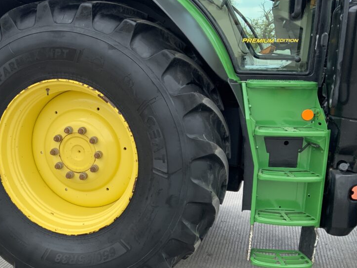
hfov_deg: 45.0
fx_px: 423
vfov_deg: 35.1
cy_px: 151
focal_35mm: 41
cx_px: 115
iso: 16
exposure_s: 1/307
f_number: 1.8
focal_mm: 3
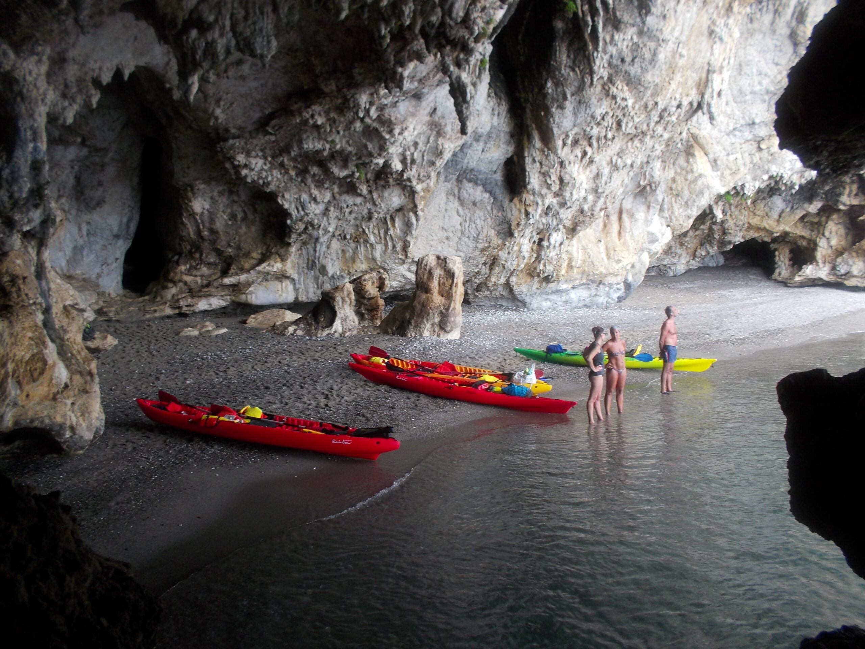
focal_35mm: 29
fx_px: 725
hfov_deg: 61.7
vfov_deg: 48.2
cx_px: 432
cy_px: 324
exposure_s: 1/50
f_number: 3.3
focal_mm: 4.1
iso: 80
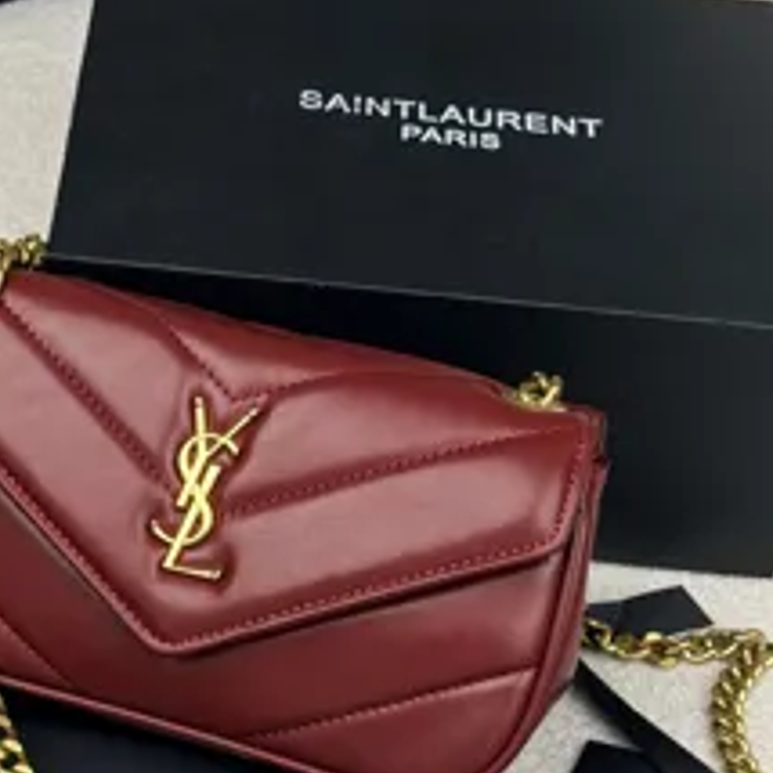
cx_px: 242
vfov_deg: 18.3
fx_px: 2400
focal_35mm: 95
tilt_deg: -43.9
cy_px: 455
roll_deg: -2.5
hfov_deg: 18.2
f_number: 1.78
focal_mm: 6.76
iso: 80
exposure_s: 1/371
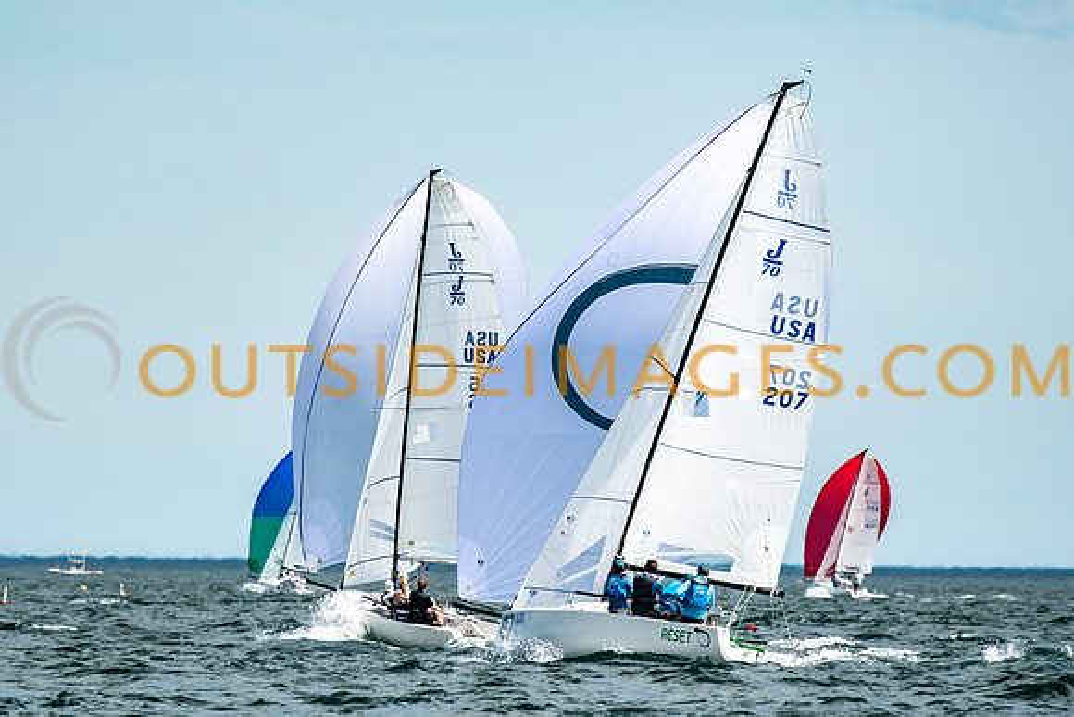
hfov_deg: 3.9
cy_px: 406
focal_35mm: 530
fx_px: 15820
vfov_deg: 2.6
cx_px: 466
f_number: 5
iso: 500
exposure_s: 1/6400
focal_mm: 300
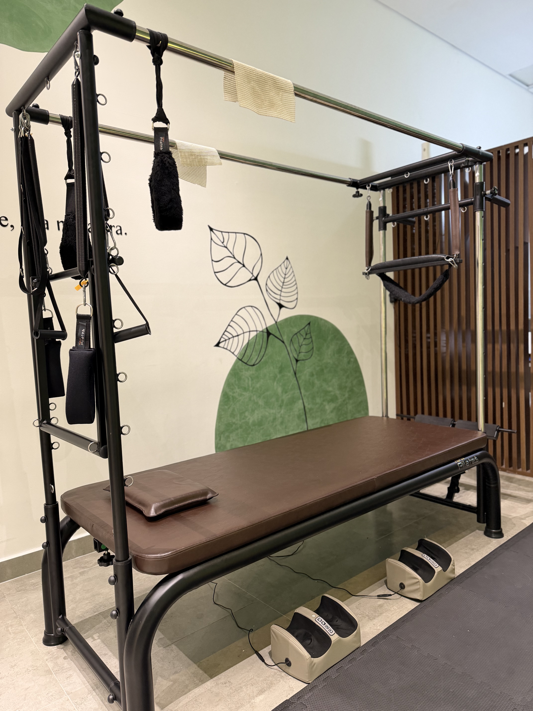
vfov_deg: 71.6
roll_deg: +2.4
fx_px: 493
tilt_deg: -3.7
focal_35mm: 24
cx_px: 266
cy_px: 356
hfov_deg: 56.8
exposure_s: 1/60
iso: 250
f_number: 1.78
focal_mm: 6.76
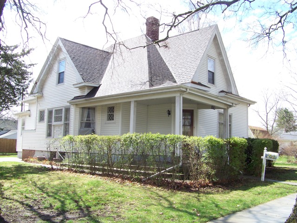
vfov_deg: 39.7
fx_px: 309
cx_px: 148
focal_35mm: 36
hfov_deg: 51.4
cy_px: 112
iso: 64
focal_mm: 5.85
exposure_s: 1/125
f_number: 5
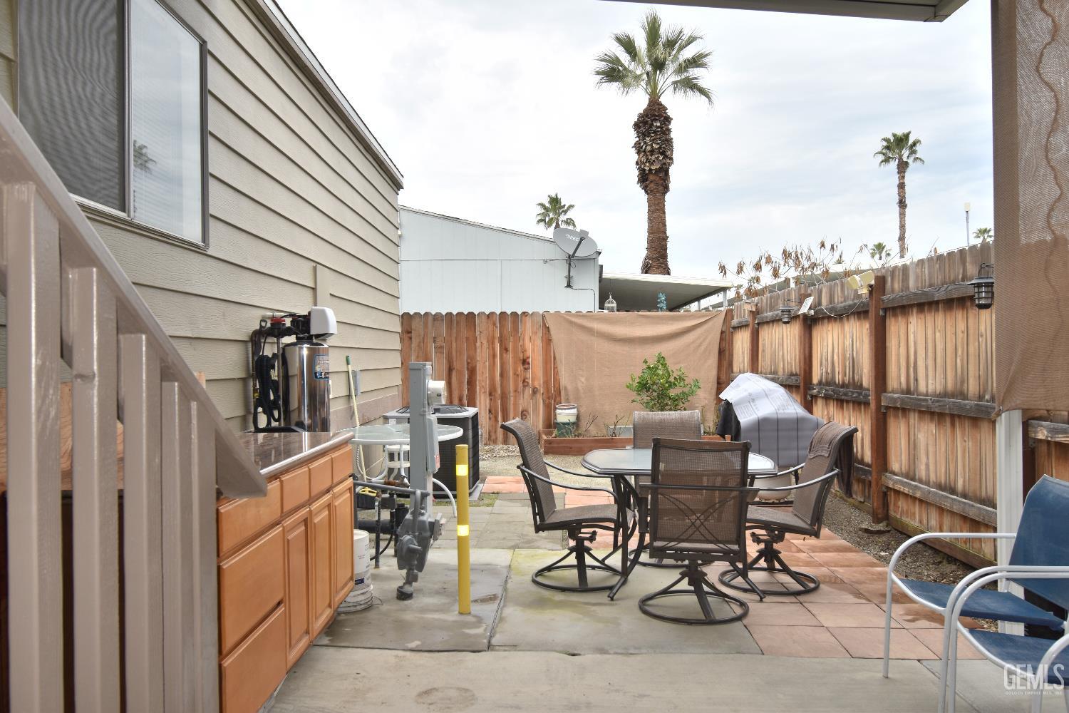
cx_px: 534
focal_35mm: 30
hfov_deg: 61.9
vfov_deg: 43.6
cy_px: 356
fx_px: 891
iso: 100
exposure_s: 1/200
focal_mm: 20
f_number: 7.1
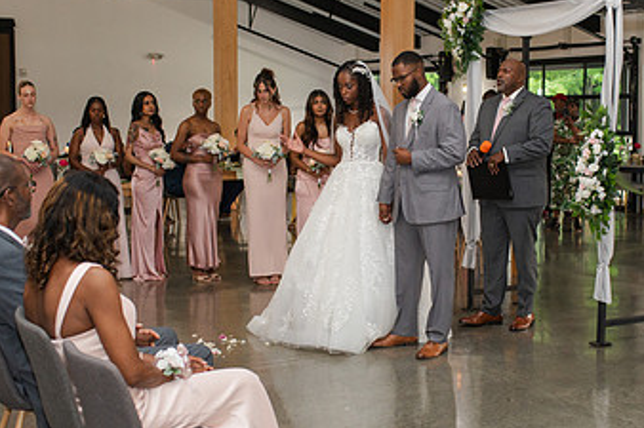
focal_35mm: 61
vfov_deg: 22.2
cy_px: 204
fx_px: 1091
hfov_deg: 32.8
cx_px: 379
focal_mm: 35
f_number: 3.2
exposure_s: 1/200
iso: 800
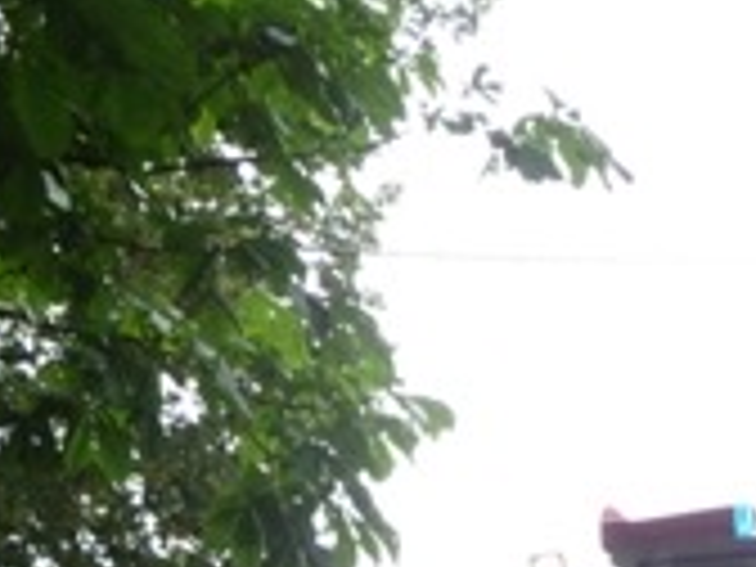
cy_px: 1256
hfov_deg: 12.0
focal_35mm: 162
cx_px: 868
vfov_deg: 8.5
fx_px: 3538
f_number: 3.6
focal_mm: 5.6
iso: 100
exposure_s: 1/40
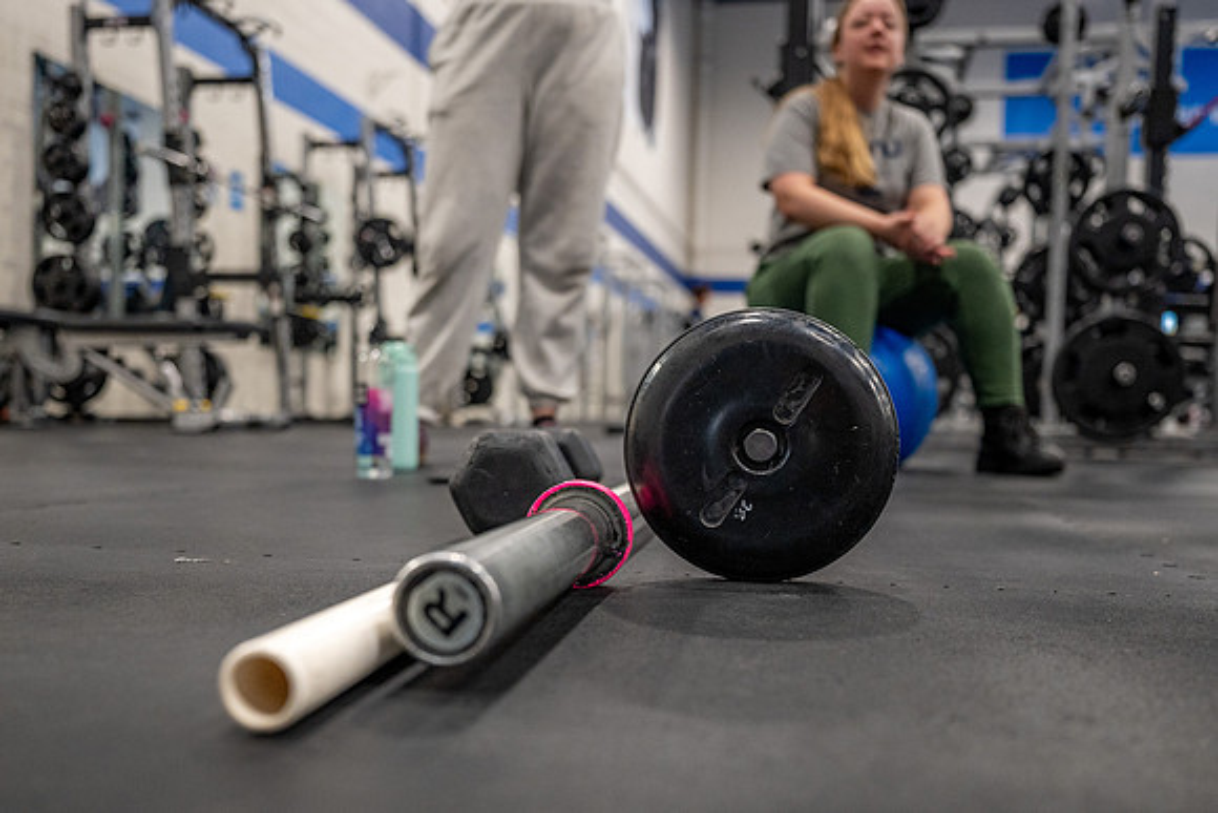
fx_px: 1177
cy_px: 488
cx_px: 609
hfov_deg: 54.7
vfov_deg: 37.9
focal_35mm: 35
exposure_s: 1/125
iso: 1250
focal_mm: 29
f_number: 2.8
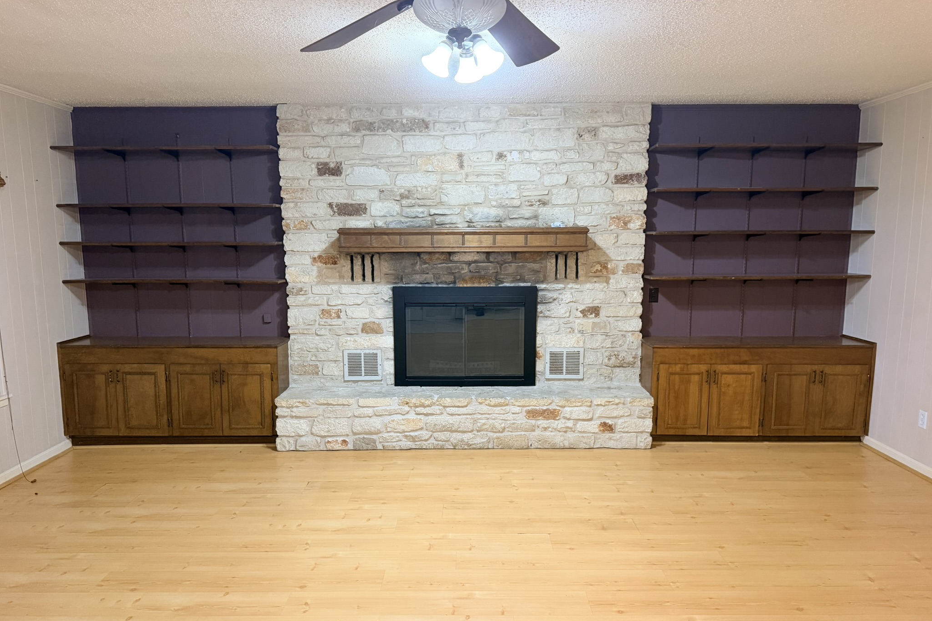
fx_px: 647
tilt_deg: -6.9
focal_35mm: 25
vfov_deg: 51.2
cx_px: 466
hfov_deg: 71.5
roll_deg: +1.7
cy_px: 331
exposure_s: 1/60
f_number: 1.78
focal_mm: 6.76
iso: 320
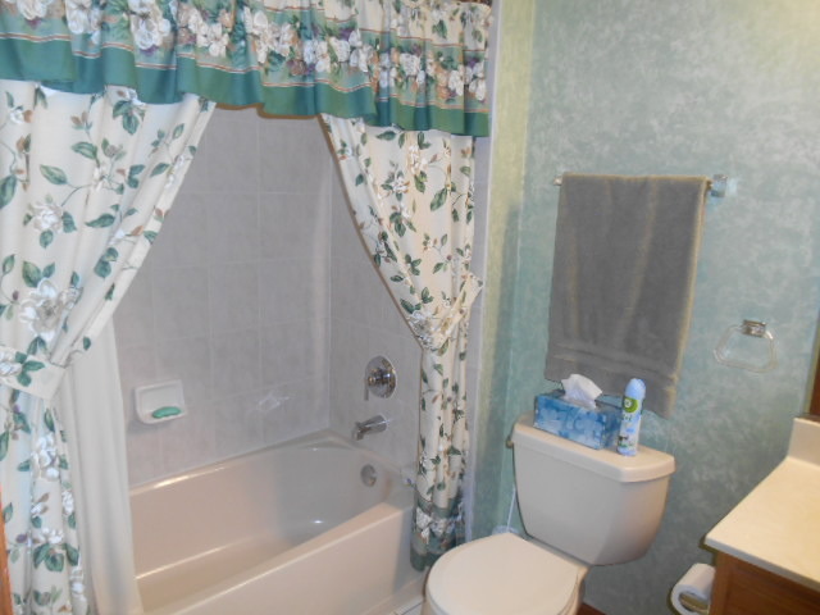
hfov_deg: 67.3
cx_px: 410
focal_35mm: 26
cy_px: 308
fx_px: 616
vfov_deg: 53.1
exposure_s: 1/25
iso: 200
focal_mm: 4.7
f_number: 3.4
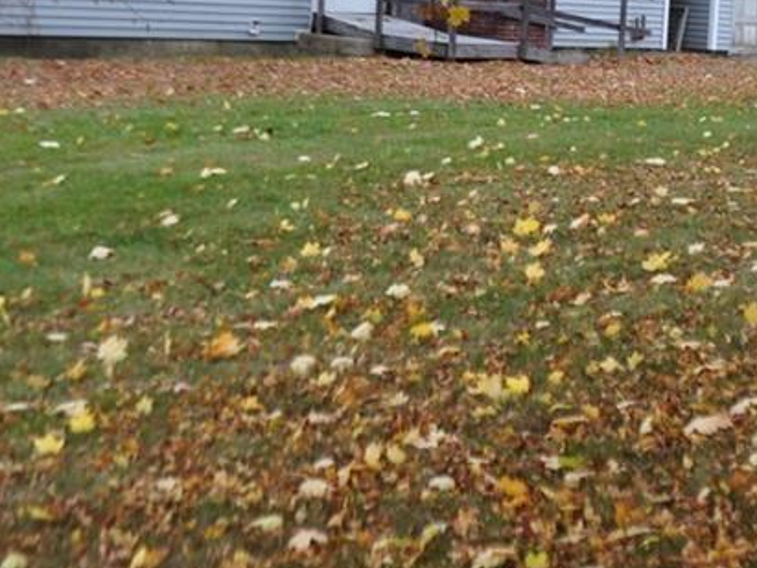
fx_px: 1727
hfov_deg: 23.9
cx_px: 705
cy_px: 86
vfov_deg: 18.4
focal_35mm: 79
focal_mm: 22
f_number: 5.6
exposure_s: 1/125
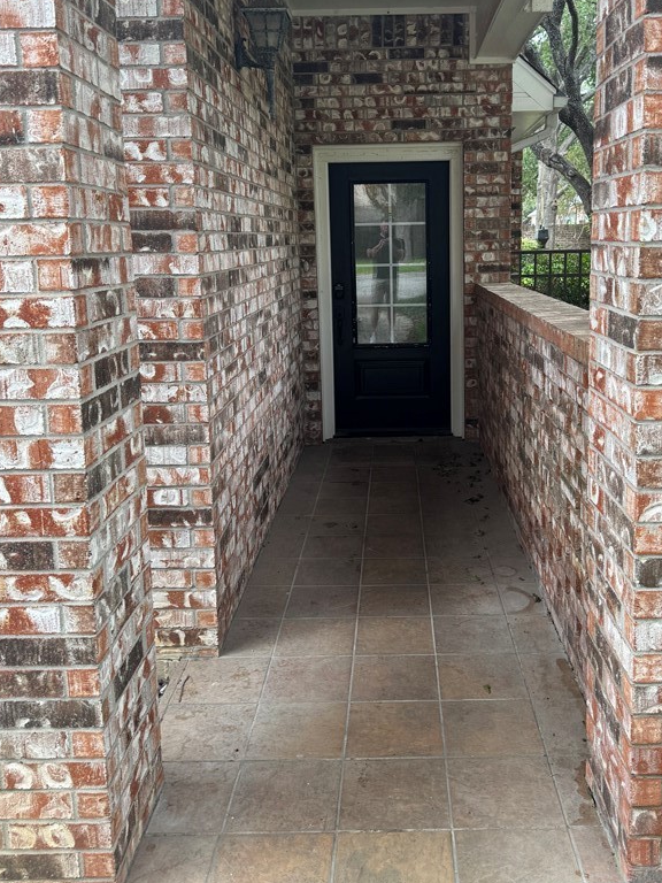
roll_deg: +1.9
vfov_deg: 56.4
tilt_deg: -8.2
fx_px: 816
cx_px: 387
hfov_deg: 44.0
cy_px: 354
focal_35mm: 32
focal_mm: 6.76
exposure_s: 1/121
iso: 100
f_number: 1.78
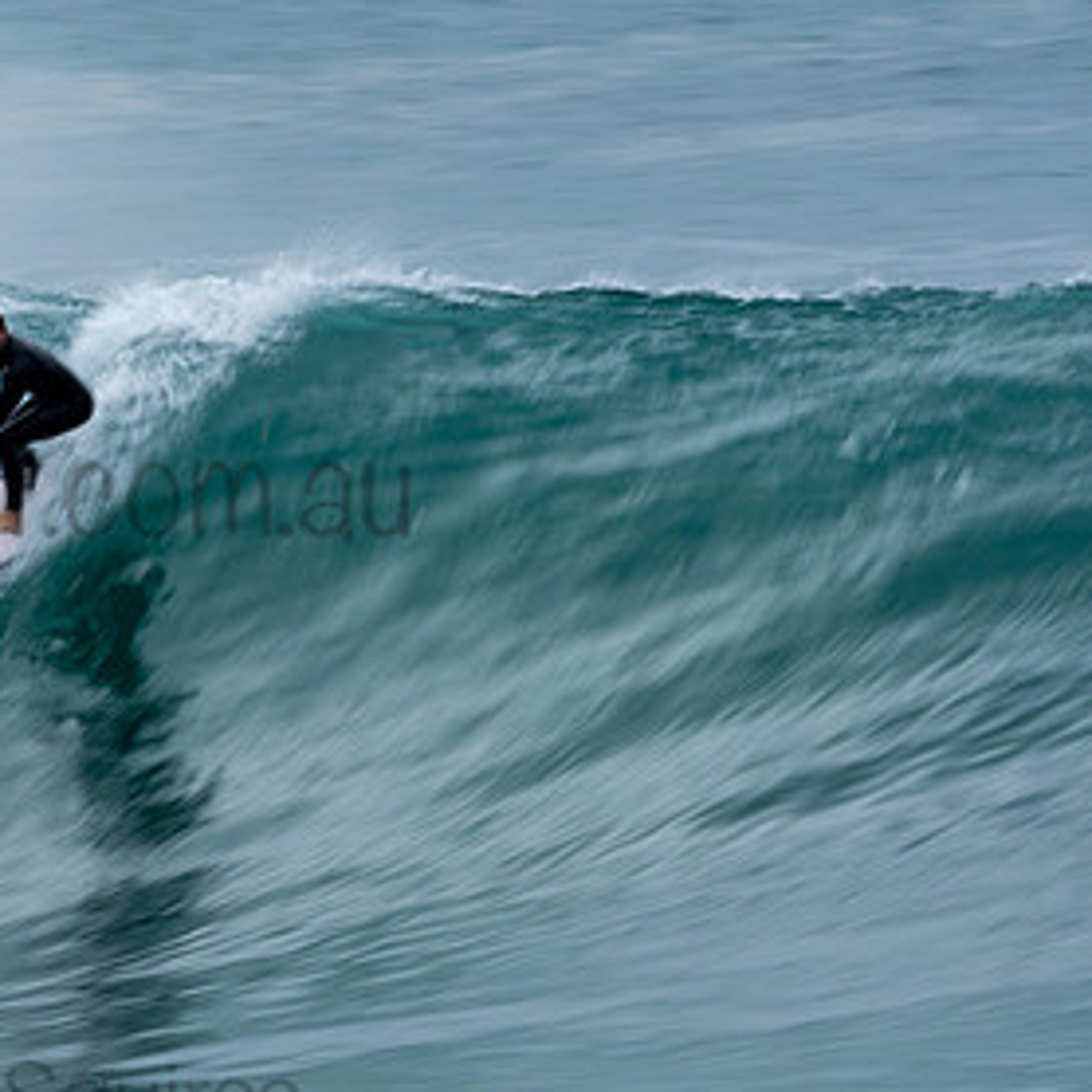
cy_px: 446
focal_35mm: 1328
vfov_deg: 1.3
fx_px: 47397
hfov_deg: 1.3
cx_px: -4
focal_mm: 500
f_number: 22
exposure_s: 1/25
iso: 100
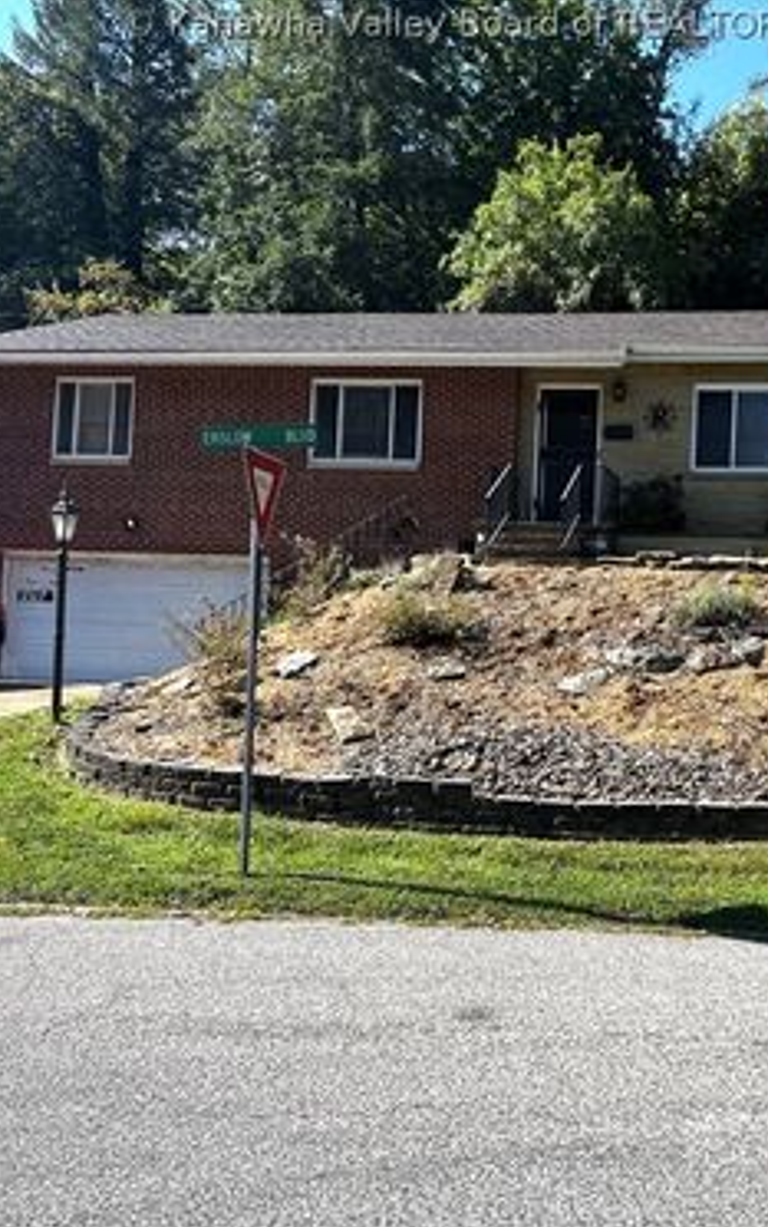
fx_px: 1237
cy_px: 612
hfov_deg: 33.3
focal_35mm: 37
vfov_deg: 52.7
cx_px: 639
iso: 50
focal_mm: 5.7
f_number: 1.5
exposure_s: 1/1972
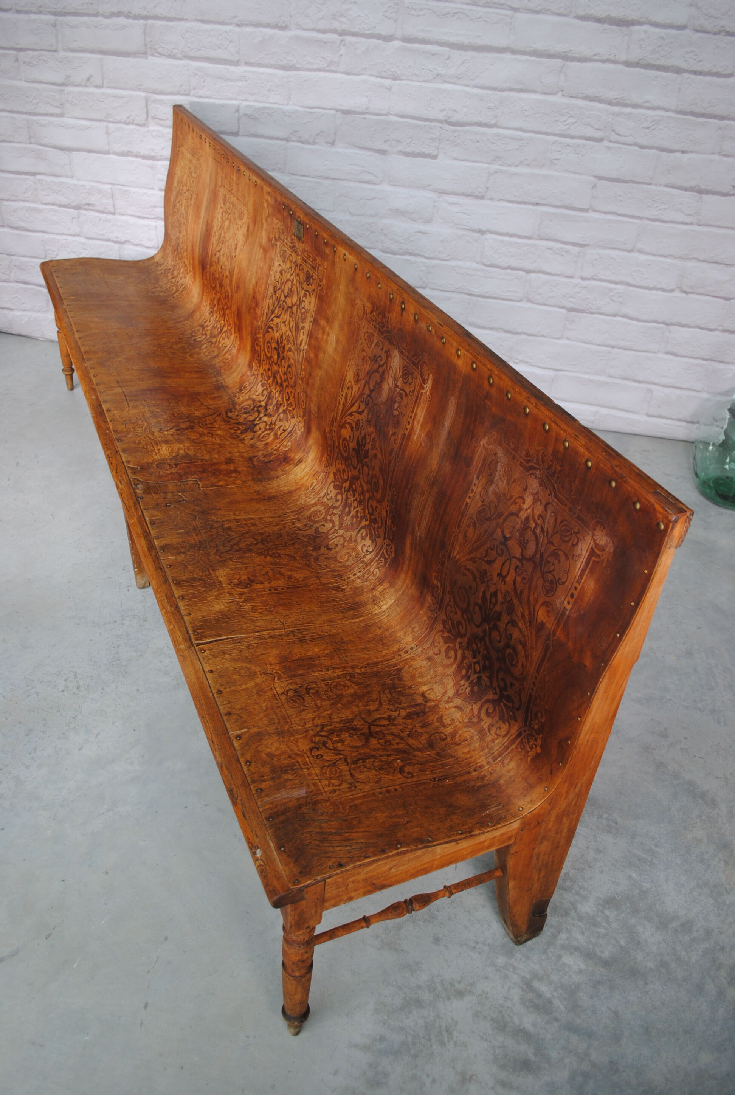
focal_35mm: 27
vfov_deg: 67.3
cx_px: 368
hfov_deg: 48.1
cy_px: 548
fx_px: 823
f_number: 3.5
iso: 200
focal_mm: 18
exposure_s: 1/50
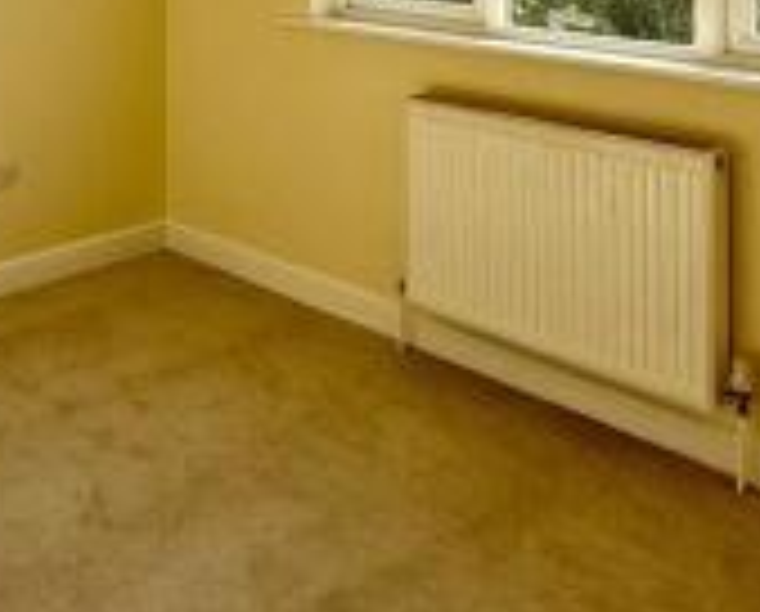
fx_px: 1060
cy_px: -124
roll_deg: -0.2
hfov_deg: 36.0
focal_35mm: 47
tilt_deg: -0.1
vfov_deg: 28.1
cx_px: 20
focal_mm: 2.22
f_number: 2.2
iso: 64
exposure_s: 1/928
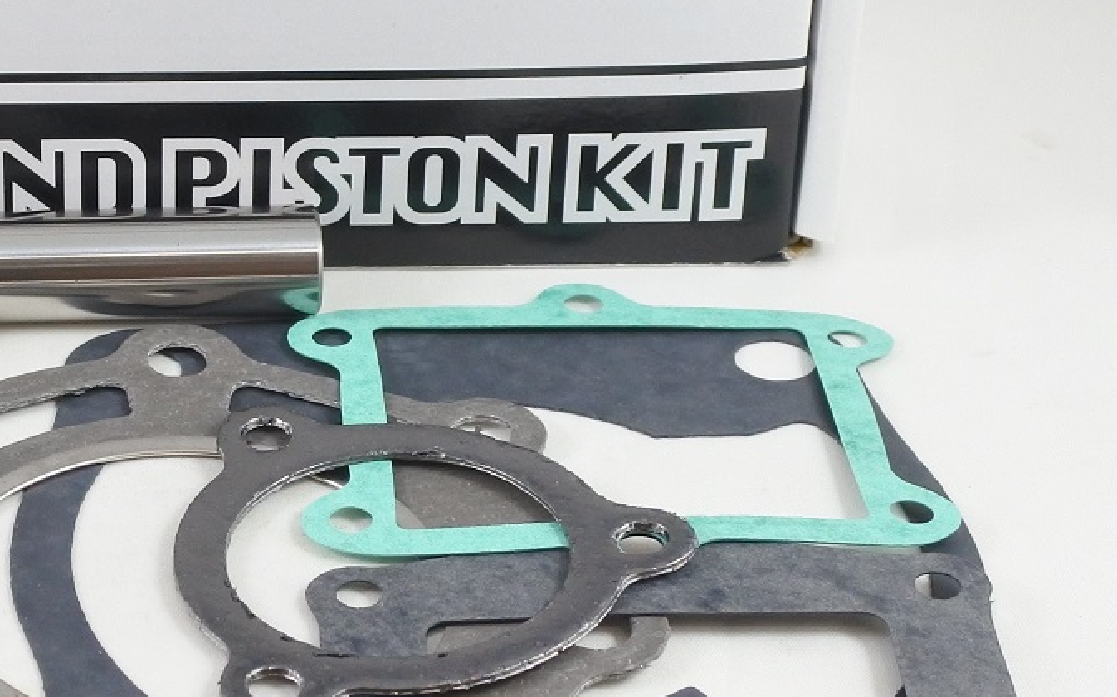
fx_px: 2708
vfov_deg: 14.5
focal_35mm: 89
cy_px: 85
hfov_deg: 22.1
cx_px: -105
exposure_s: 1/125
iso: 560
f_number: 3.8
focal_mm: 12.6
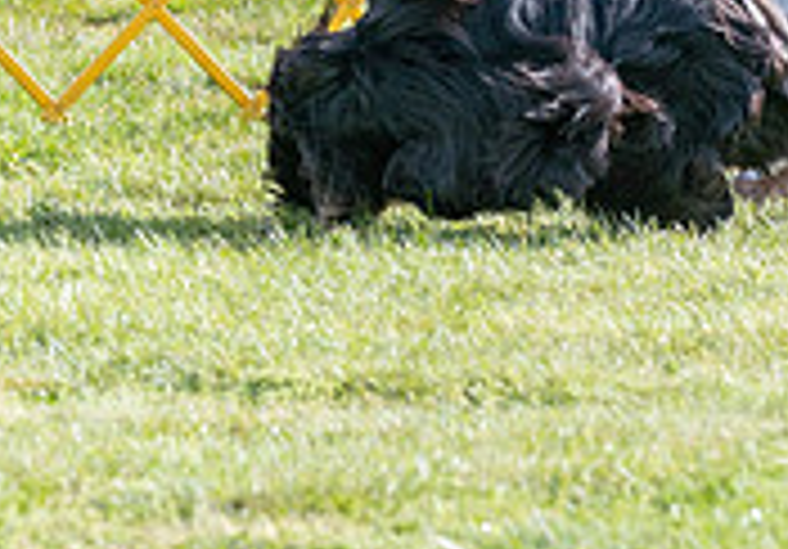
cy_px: -420
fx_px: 13165
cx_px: 362
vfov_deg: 2.4
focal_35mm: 593
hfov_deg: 3.4
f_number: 5.6
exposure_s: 1/1250
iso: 500
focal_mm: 152
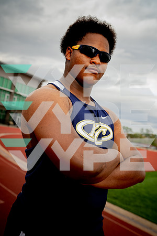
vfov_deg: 49.6
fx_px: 255
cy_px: 118
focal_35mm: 39
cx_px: 78
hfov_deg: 34.2
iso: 200
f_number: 4.5
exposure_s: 1/250
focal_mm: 39
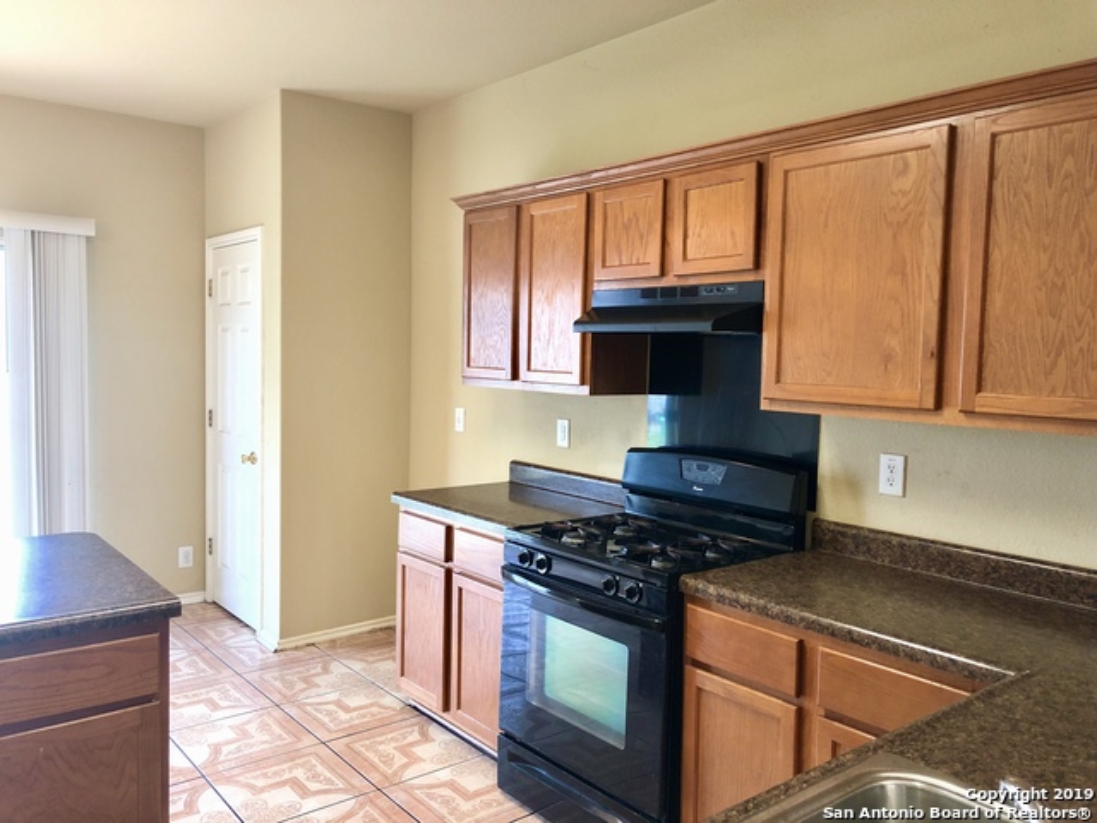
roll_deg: -1.0
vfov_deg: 49.7
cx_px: 548
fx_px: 887
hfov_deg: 63.4
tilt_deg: -3.8
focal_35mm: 28
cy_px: 412
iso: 40
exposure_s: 1/20
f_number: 1.8
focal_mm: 4
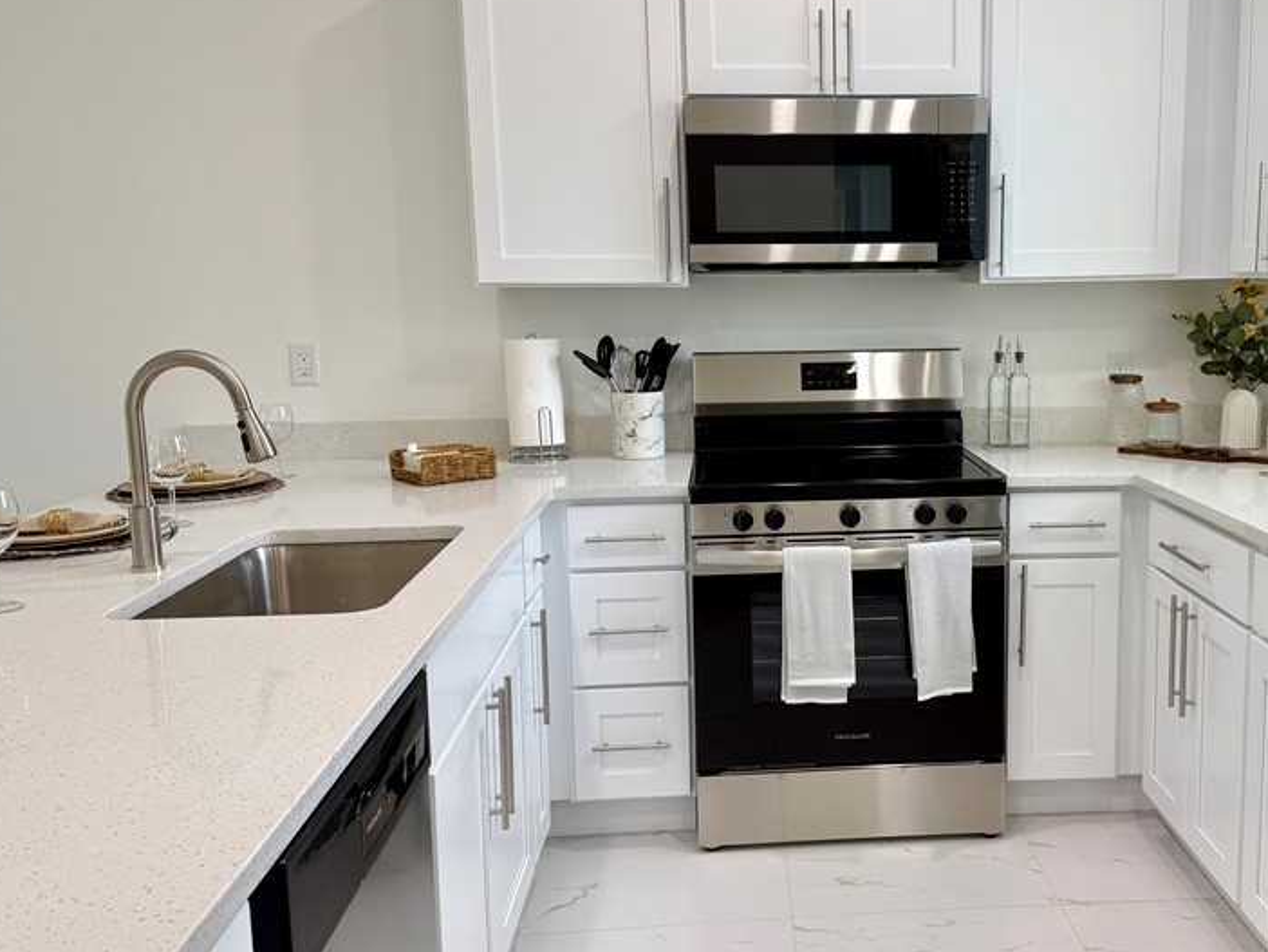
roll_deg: +0.7
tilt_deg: -7.4
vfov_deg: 40.7
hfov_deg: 51.7
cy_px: 464
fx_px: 1283
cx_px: 840
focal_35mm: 35
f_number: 1.78
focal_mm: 6.76
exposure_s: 1/120
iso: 100
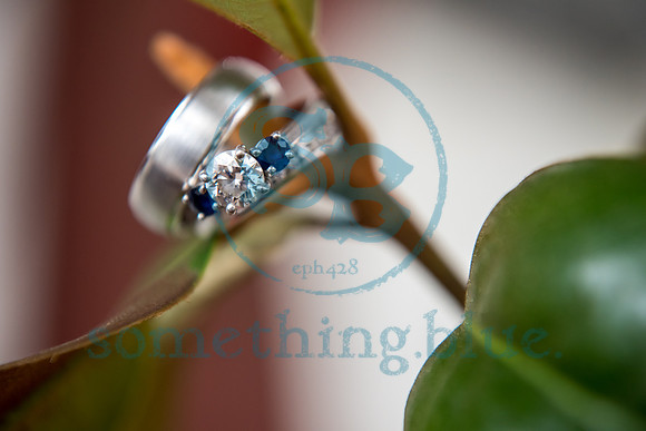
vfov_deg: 19.5
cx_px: 323
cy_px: 216
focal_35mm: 70
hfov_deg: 28.8
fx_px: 1256
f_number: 4.5
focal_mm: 70
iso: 1000
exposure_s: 1/160
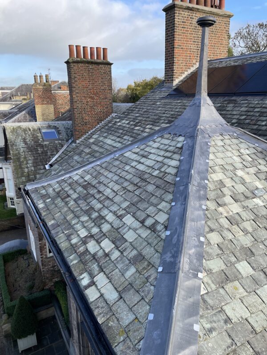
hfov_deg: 53.1
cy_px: 178
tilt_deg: -17.2
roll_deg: +1.1
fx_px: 267
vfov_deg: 67.3
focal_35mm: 26
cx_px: 134
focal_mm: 4.2
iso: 50
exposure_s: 1/824
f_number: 1.6
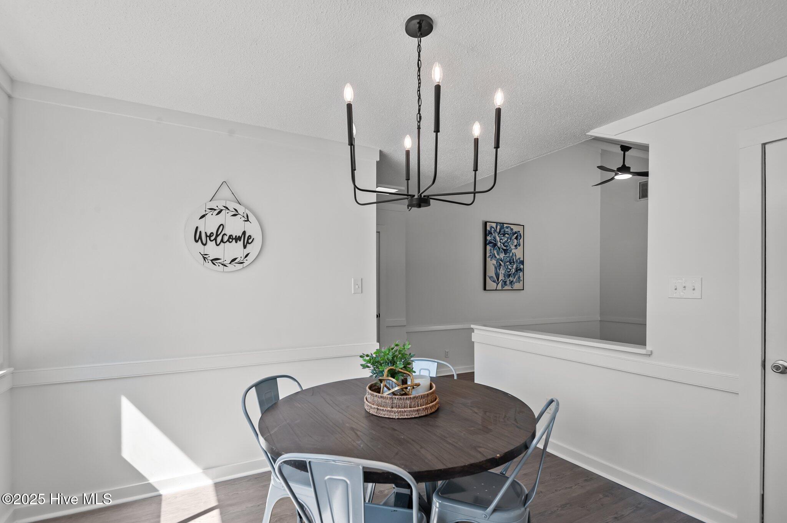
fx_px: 371
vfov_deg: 70.3
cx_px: 394
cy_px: 262
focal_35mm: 17
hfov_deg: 93.3
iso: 400
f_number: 5
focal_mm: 17
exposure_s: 1/125
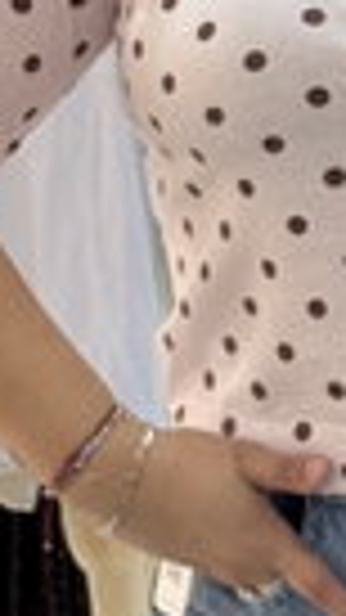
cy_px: -97
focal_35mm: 203
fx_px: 3313
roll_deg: +2.4
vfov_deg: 10.5
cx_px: 652
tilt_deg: -6.2
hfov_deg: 5.9
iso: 125
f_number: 1.78
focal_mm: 6.76
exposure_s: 1/50
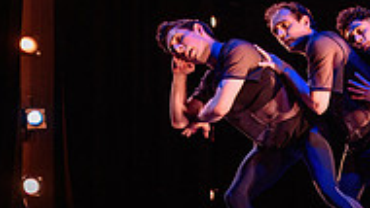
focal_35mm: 81
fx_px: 795
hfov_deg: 22.3
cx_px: 531
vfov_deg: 14.7
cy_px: 203
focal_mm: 24
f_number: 1.4
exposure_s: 1/250
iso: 1600
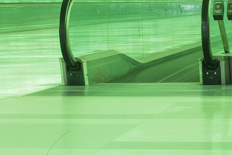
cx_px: 119
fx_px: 980
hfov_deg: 13.5
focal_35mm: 152
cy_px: 32
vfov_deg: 9.0
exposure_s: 4
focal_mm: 50
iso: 100
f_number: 11
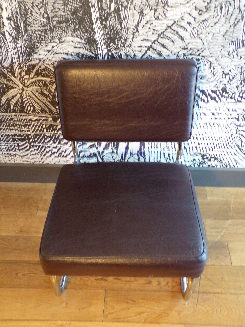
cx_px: 122
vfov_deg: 56.8
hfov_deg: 44.2
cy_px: 164
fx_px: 302
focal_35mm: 32
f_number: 3.2
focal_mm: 5.8
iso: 452
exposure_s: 1/17
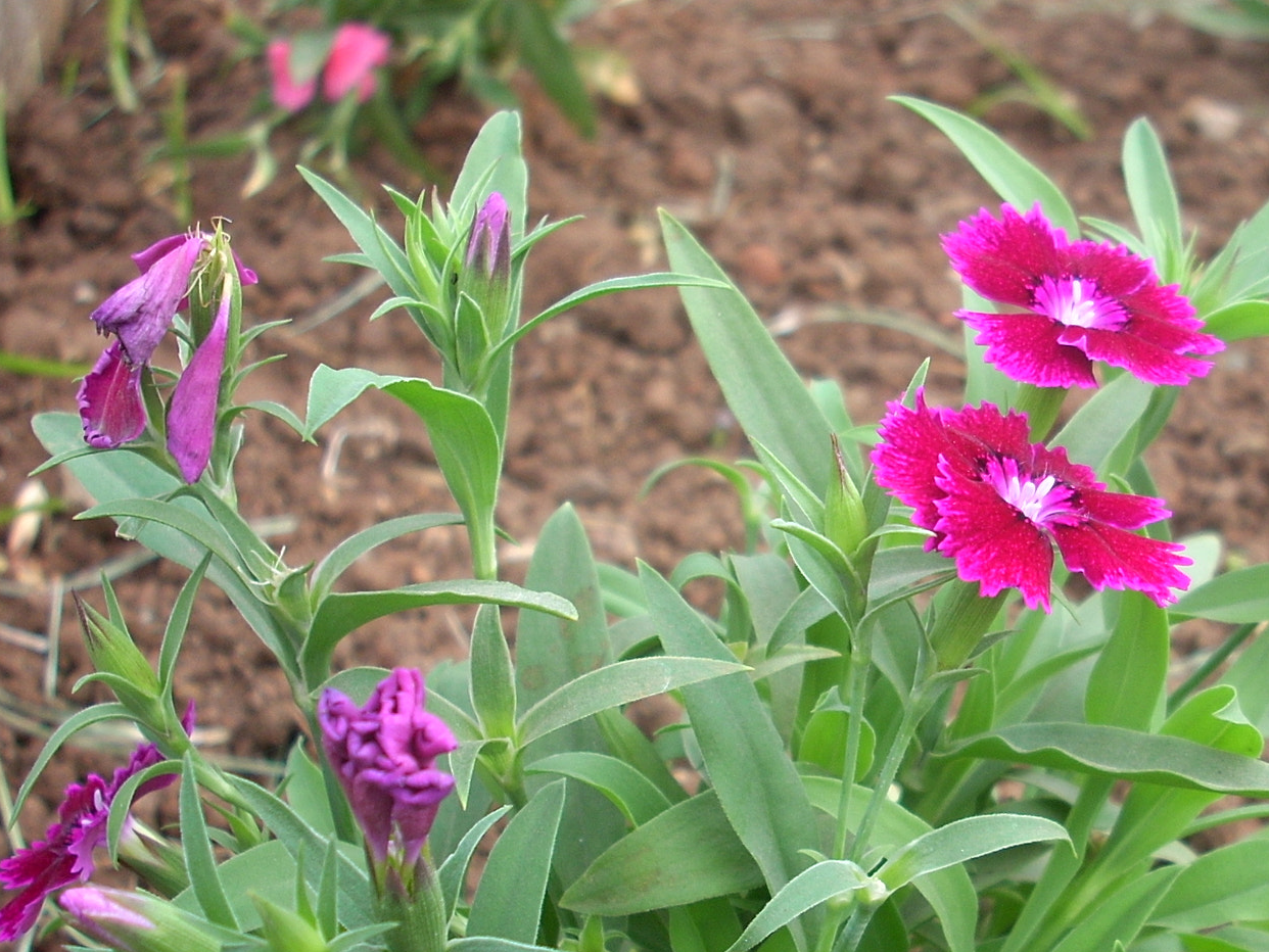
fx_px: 2237
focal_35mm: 61
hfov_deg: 31.1
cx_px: 946
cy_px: 556
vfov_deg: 24.0
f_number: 2.8
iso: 64
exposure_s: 1/136
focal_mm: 6.2
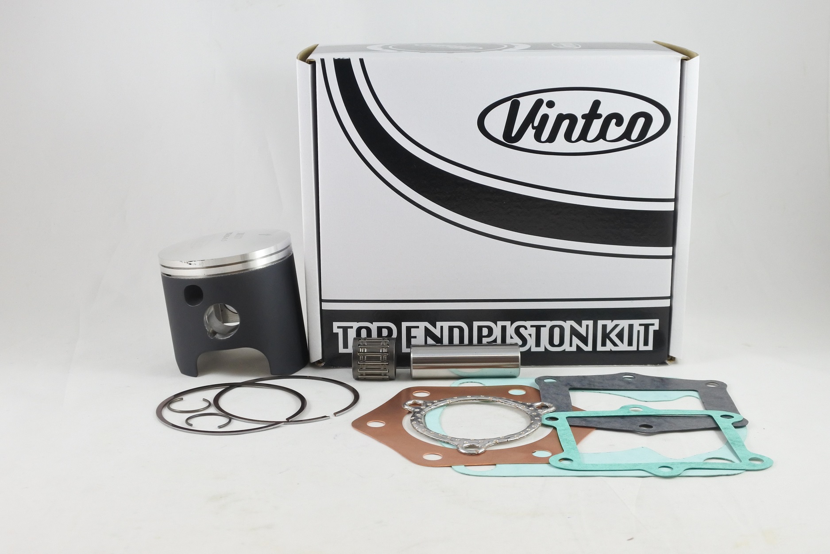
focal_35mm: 42
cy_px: 277
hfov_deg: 46.4
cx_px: 415
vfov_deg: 31.9
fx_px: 968
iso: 500
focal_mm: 15.7
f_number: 4.2
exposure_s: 1/125
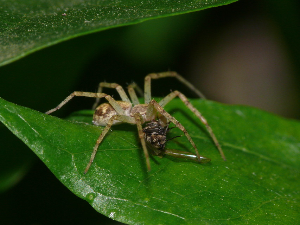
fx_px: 3008
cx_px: 150
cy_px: 112
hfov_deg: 5.7
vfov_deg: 4.3
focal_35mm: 347
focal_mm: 73.3
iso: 200
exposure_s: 1/125
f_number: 11
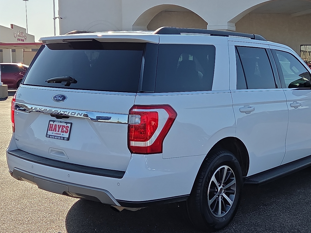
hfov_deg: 38.1
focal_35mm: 50
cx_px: 181
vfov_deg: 29.1
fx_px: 449
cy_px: 122
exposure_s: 1/2500
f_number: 1.8
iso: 25
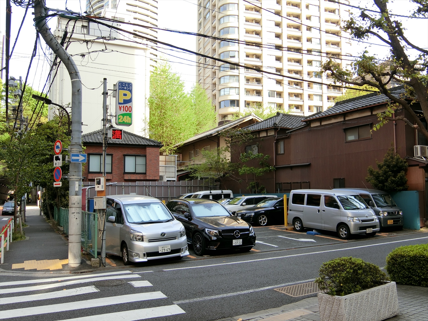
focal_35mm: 34
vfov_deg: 41.8
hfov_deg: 54.0
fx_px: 420
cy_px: 160
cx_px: 214
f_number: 3.4
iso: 80
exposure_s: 1/200
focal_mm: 7.2
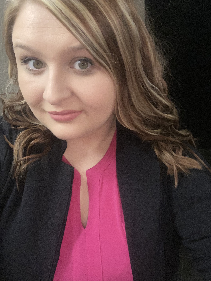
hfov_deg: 46.8
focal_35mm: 30
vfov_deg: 60.0
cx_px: 106
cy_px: 140
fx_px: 244
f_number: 2.2
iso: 160
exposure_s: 1/30
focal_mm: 2.71
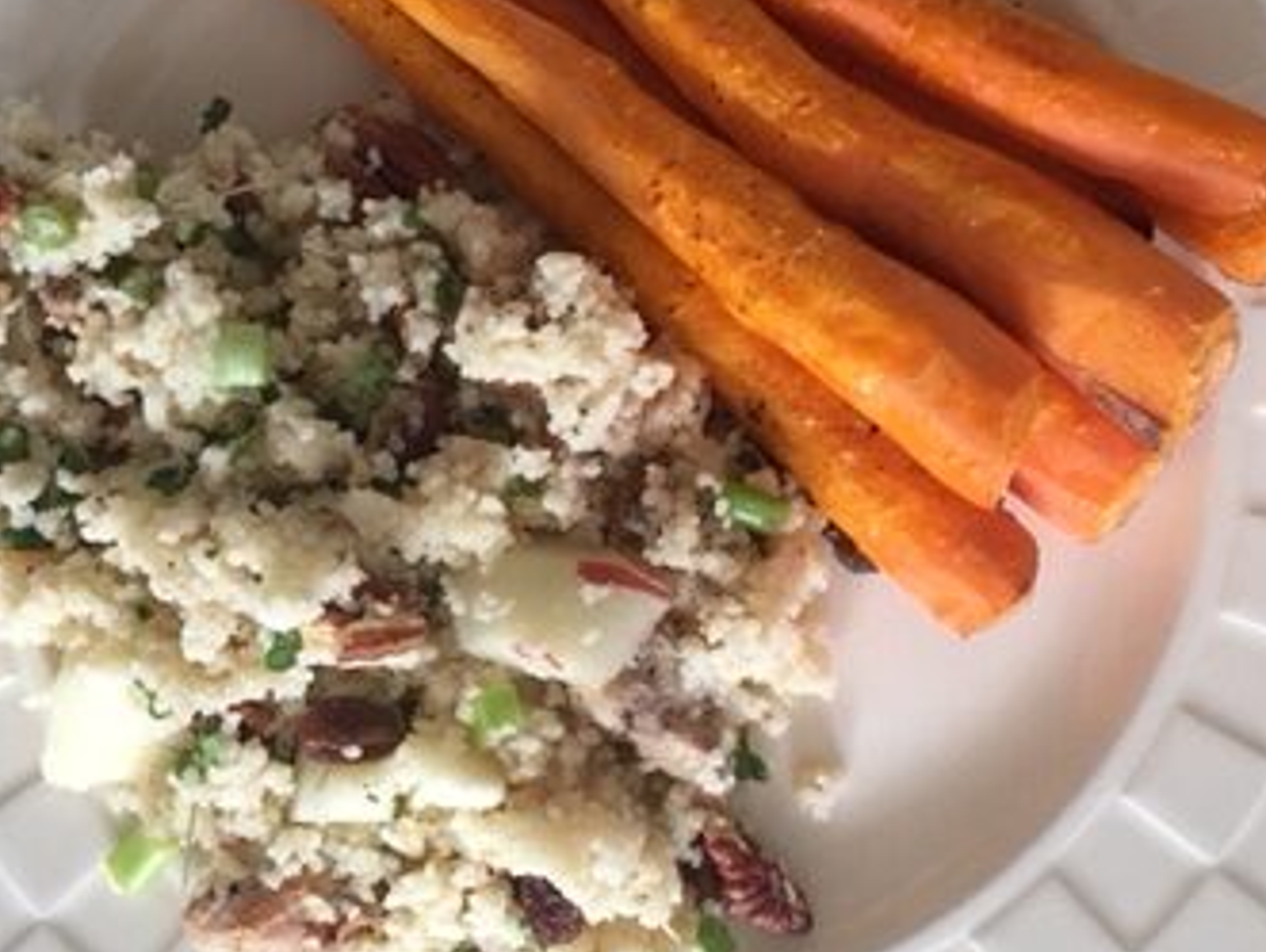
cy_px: 409
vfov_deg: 26.1
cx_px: 608
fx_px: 2050
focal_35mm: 56
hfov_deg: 34.3
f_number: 2.2
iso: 125
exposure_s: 1/33
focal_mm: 4.15
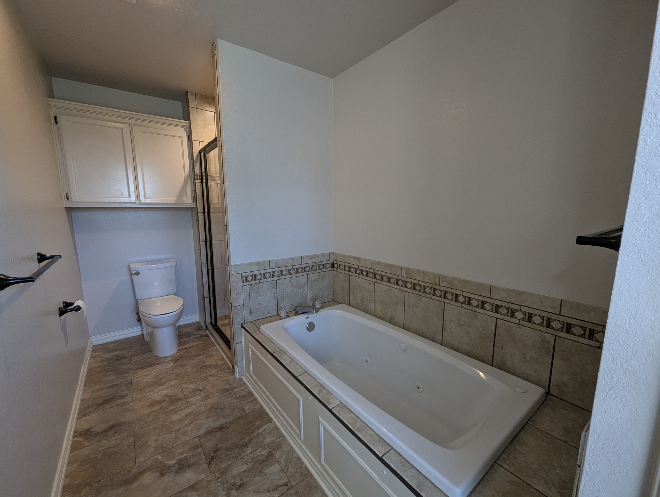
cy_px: 248
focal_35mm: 13
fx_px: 248
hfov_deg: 106.1
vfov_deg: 90.1
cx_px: 330
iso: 104
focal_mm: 1.95
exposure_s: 1/24
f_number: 2.2
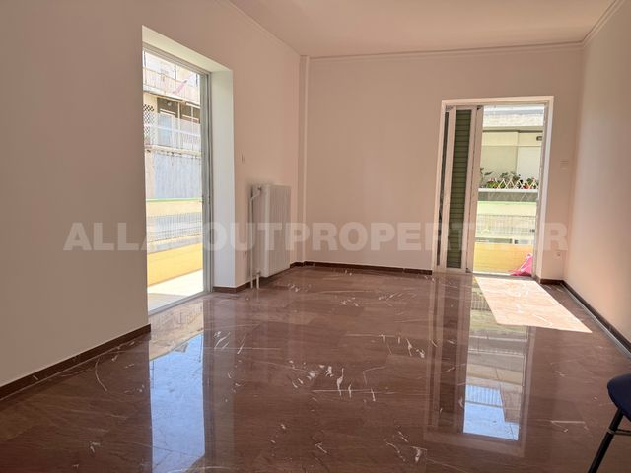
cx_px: 316
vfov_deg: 56.8
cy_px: 236
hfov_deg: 71.6
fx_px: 437
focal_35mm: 24
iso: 100
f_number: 1.78
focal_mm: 6.76
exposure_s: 1/1139
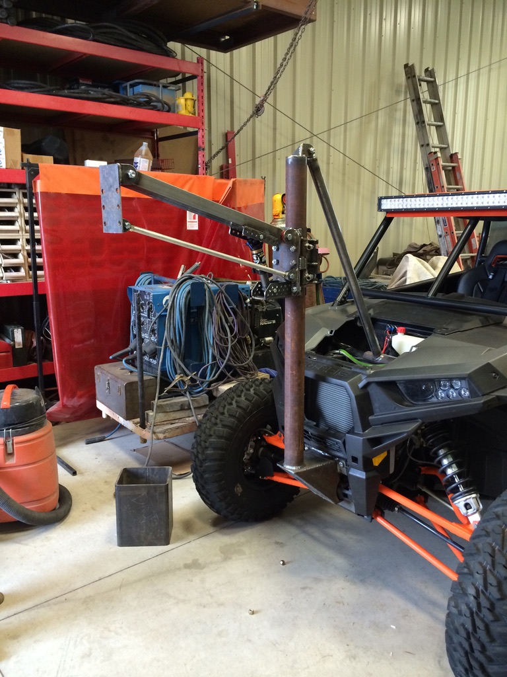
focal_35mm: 30
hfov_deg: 46.8
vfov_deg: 60.0
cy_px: 338
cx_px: 254
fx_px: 586
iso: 200
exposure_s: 1/30
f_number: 2.2
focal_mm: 4.12
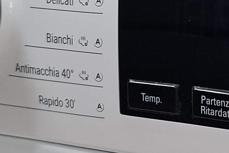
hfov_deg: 17.4
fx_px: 713
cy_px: 22
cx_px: 280
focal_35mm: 112
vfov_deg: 12.2
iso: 200
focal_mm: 5.54
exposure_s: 1/50
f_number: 1.8
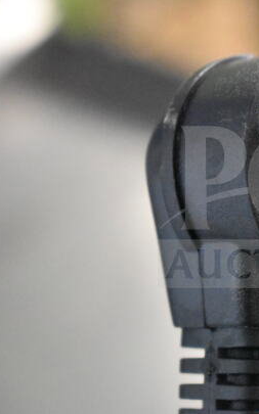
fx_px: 1432
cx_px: 272
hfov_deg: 10.2
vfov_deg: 16.5
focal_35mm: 127
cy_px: 207
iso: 14400
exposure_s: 1/100
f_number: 5.6
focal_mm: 55
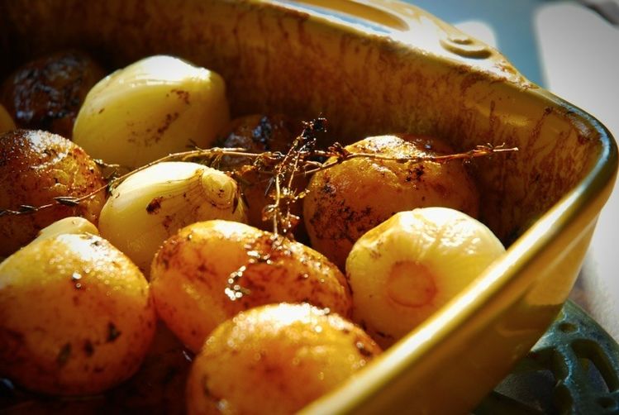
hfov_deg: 19.4
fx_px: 1808
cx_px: 310
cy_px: 208
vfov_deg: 13.1
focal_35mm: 105
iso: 160
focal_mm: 70
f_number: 6.3
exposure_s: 1/125
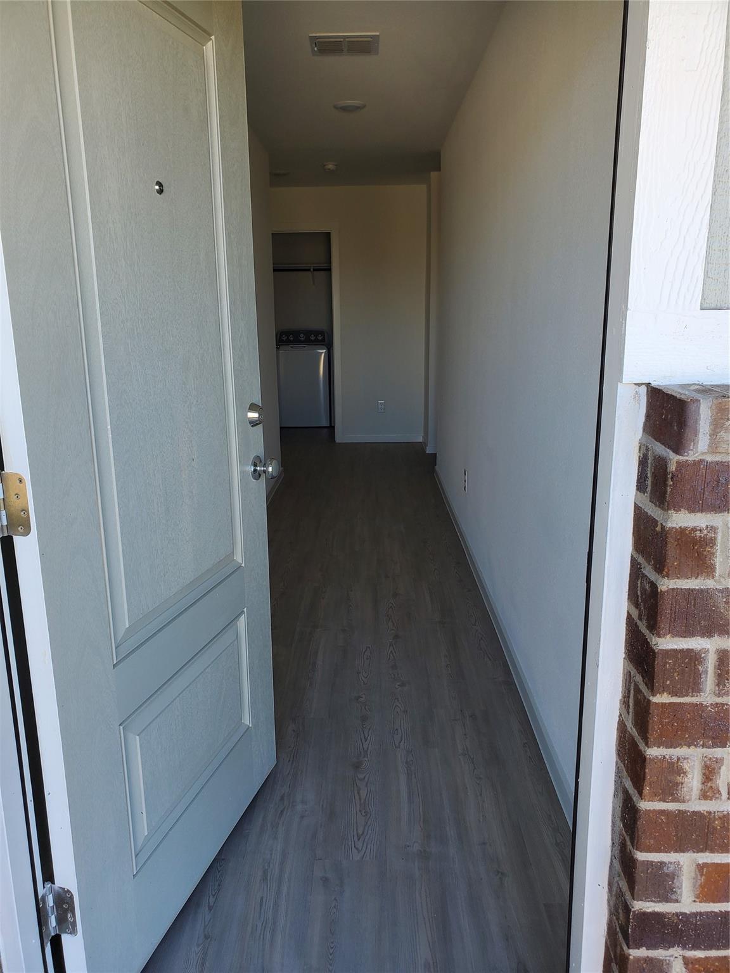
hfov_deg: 53.1
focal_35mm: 26
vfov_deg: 67.3
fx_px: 731
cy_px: 486
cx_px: 365
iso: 50
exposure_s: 1/134
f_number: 2.4
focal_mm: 4.3
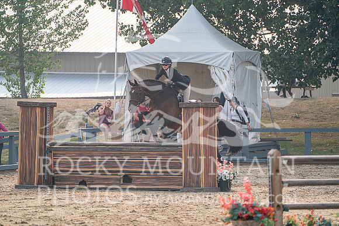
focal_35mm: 400
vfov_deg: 3.4
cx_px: 170
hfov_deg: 5.2
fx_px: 3767
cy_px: 113
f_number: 5.6
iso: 500
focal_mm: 400
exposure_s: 1/1000
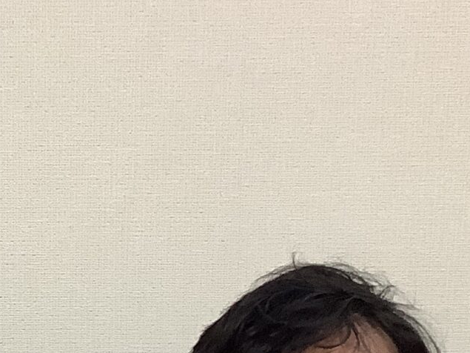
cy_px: 527
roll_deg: +0.4
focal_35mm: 125
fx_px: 1697
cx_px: 27
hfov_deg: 15.5
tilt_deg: -13.2
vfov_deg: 11.4
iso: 125
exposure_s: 1/60
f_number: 2.4
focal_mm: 3.3
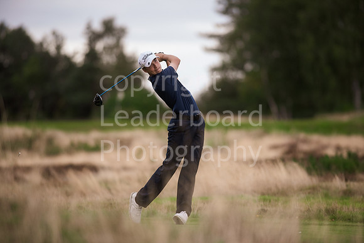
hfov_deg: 6.9
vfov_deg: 4.6
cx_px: 182
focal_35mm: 300
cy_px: 122
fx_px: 3034
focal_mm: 300
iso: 1250
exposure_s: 1/1600
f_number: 4
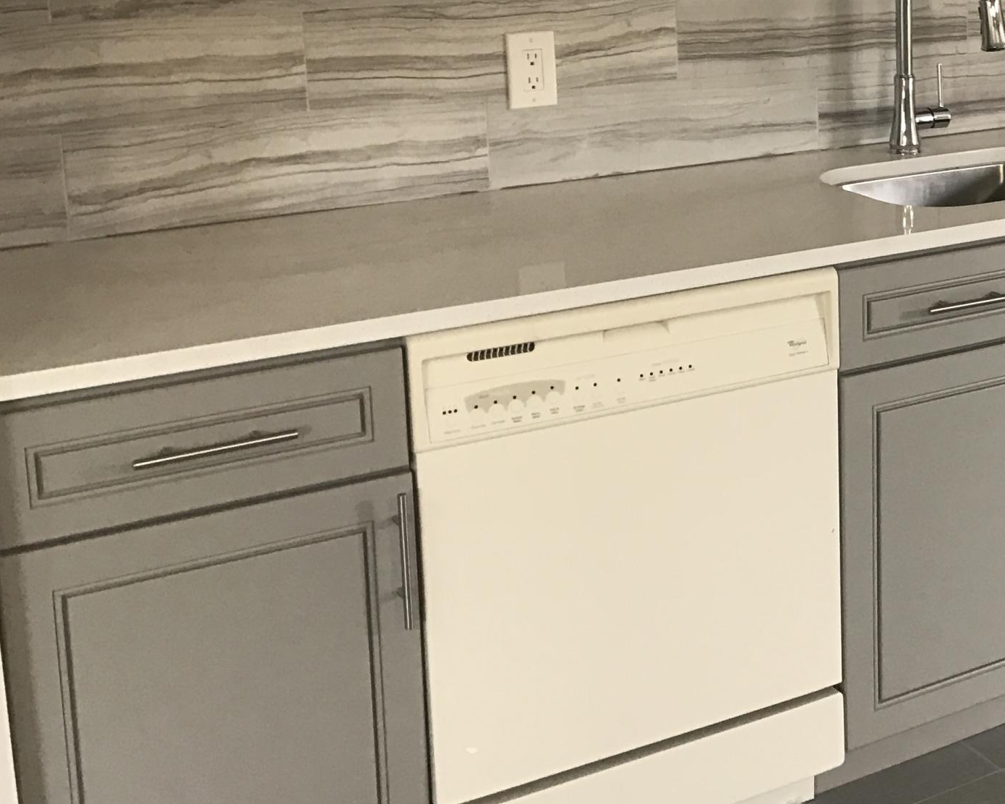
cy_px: 166
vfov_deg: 25.4
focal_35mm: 59
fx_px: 1755
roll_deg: -0.6
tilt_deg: -9.1
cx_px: 1022
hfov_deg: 29.7
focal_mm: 3.99
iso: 40
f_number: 1.8
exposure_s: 1/24
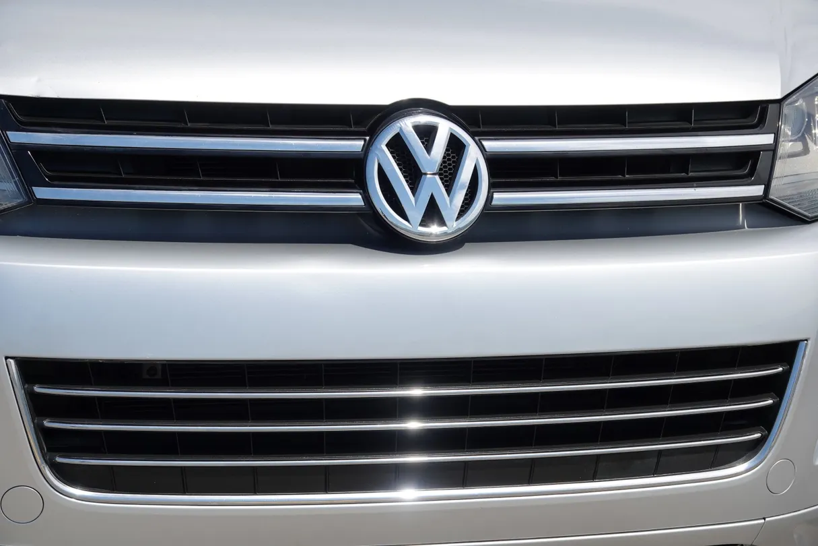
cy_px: 273
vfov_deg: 10.5
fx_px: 2976
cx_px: 409
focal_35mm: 131
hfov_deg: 15.6
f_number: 4
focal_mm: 47.94
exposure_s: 1/1000
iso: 100
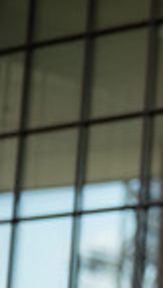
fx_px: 1469
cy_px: 215
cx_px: 569
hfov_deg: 5.7
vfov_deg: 11.2
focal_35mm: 192
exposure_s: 1/250
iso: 250
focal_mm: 46
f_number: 2.8
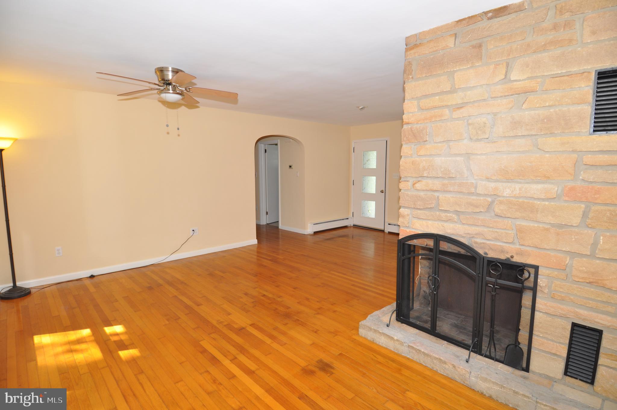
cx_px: 308
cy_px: 205
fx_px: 308
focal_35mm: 18
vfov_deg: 67.2
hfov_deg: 90.1
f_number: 4
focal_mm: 12
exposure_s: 1/60
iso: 250
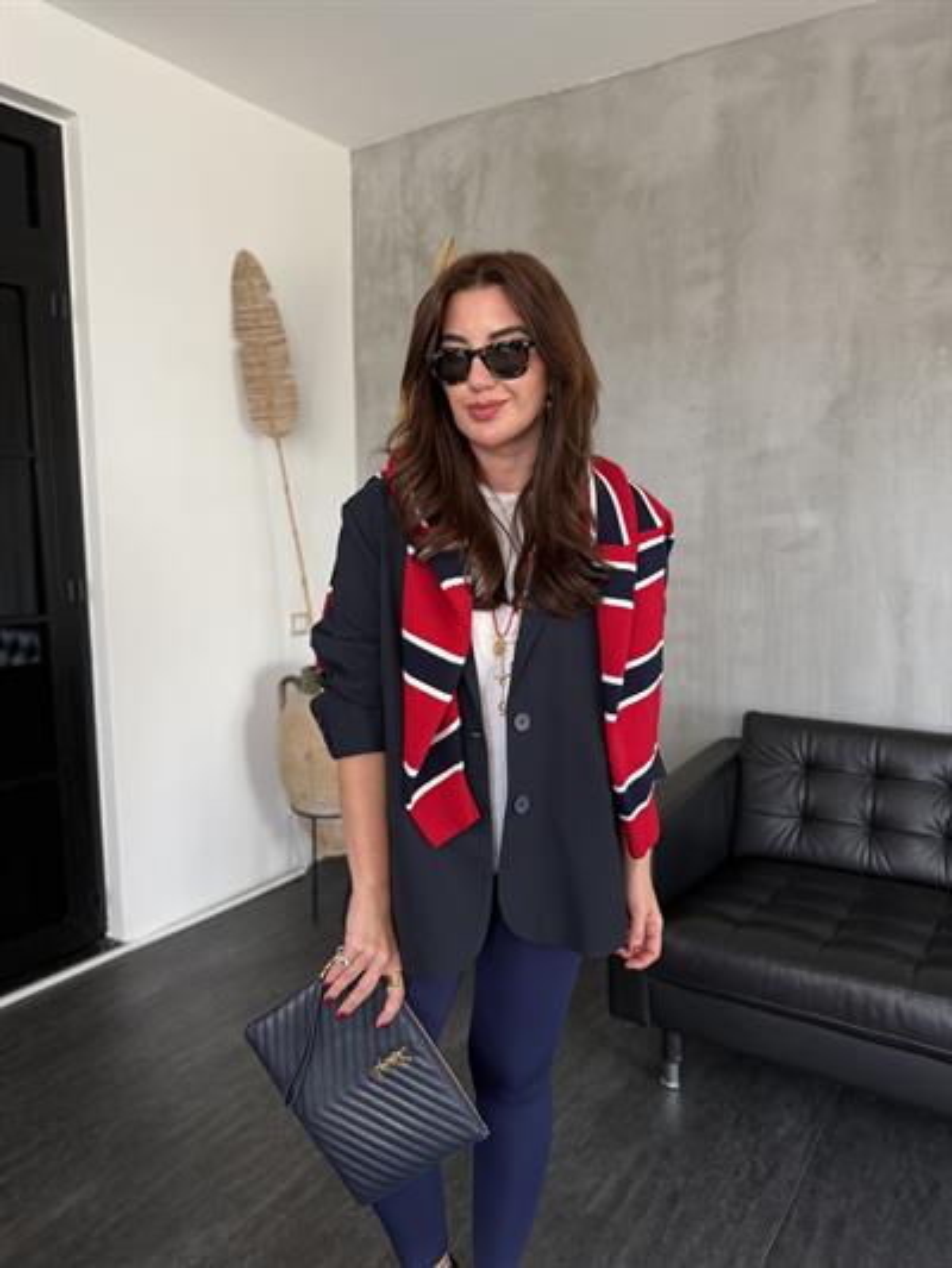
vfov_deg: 71.6
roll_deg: -0.3
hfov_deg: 56.8
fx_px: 880
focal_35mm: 24
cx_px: 476
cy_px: 634
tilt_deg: -8.0
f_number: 1.78
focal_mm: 6.76
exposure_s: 1/108
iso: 200
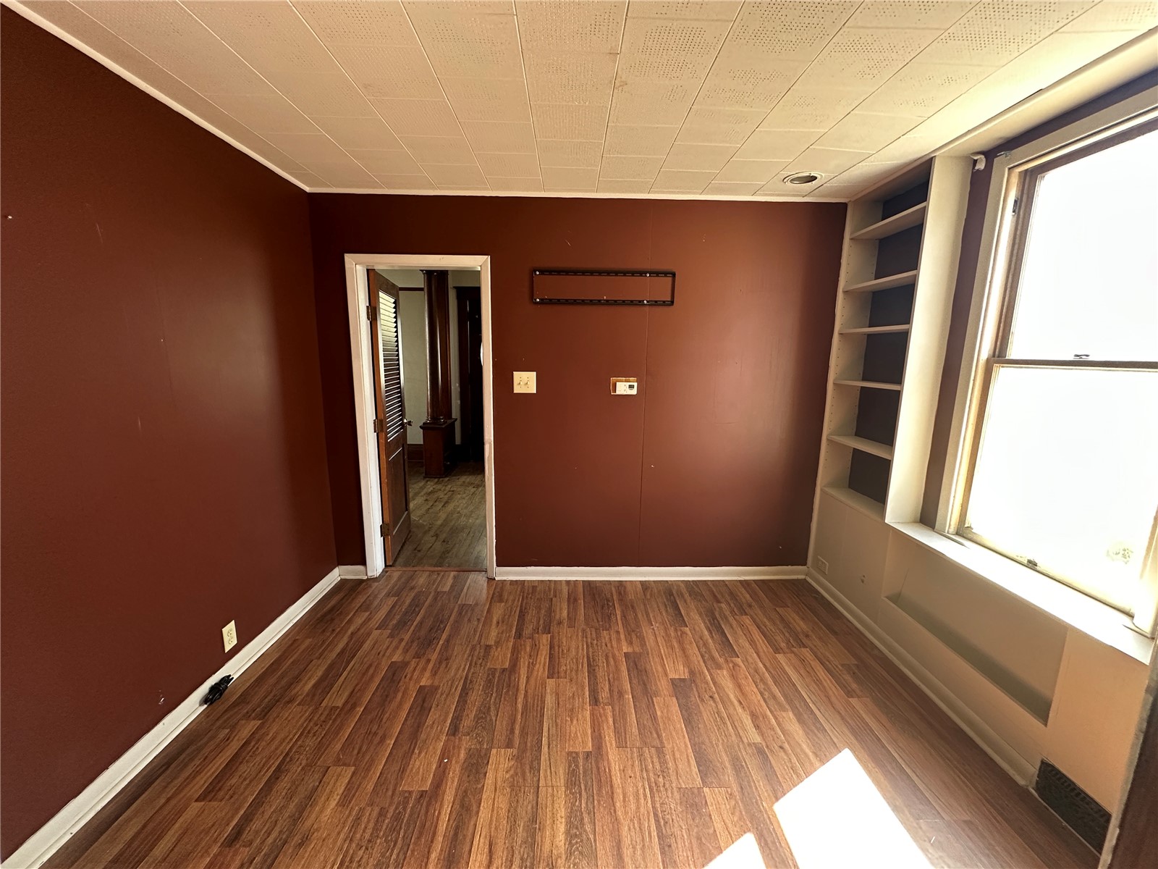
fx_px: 468
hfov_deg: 102.1
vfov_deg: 85.7
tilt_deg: -10.7
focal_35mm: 14
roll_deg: -0.4
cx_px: 579
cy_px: 434
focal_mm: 2.22
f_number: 2.2
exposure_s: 1/99
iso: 200
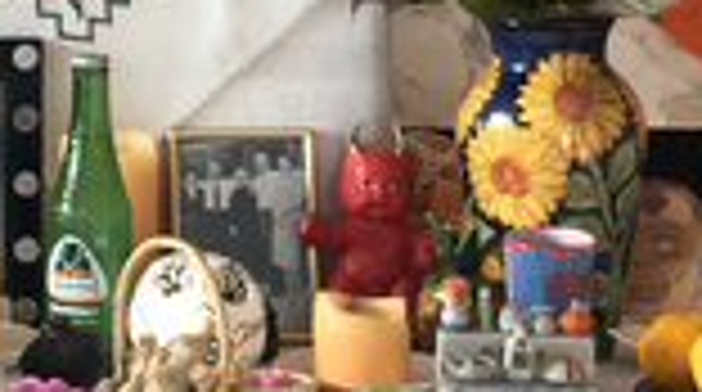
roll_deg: -0.5
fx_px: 3790
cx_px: -405
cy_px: -153
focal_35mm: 204
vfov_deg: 5.9
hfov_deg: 10.2
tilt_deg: -5.1
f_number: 2.4
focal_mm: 6
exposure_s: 1/40
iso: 100
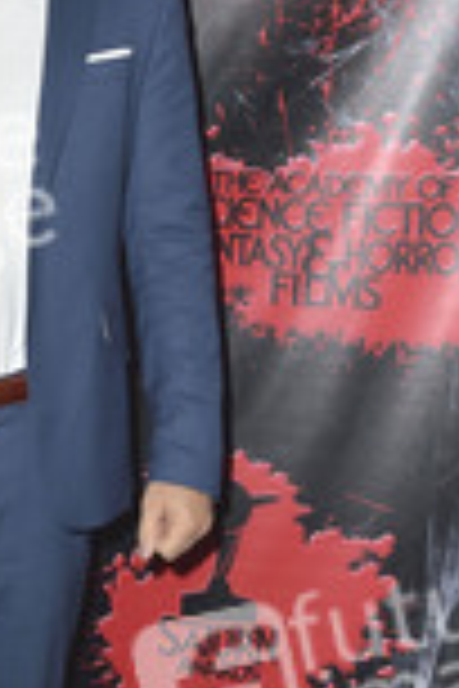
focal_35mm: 73
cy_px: 445
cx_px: -43
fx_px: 1396
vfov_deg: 27.6
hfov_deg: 18.0
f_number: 6.3
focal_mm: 28
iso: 250
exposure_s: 1/250
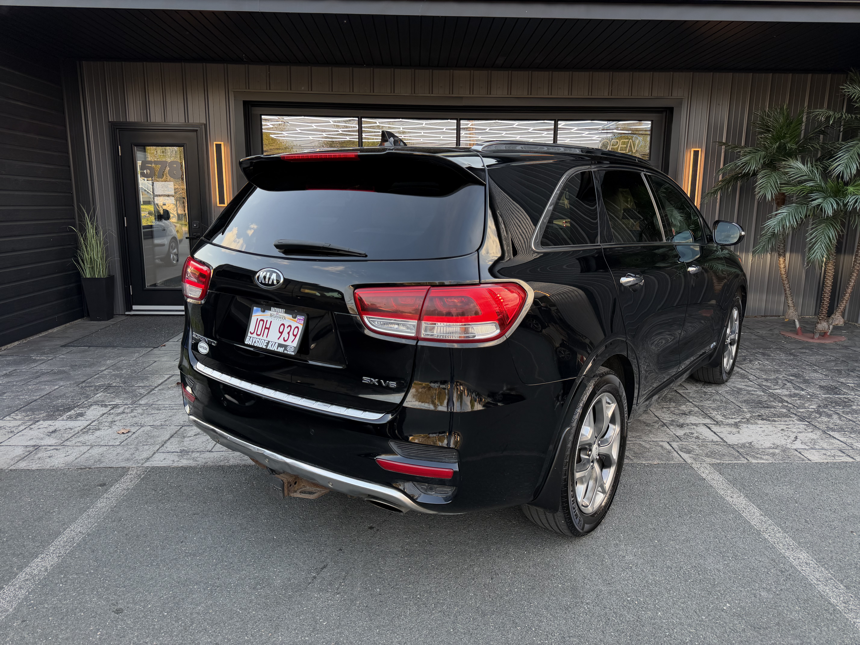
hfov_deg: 71.6
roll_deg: -0.5
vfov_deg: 56.8
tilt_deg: -11.1
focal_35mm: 24
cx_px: 430
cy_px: 322
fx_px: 596
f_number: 1.78
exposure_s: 1/177
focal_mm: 6.76
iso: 80
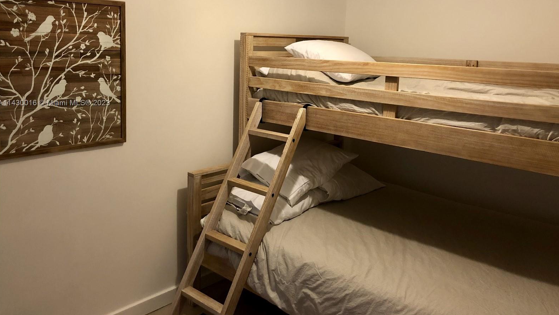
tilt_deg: -9.9
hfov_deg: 62.6
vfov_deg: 37.4
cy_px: 103
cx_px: 281
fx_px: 460
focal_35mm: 31
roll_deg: -2.2
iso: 50
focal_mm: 3.99
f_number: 1.8
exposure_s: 1/15
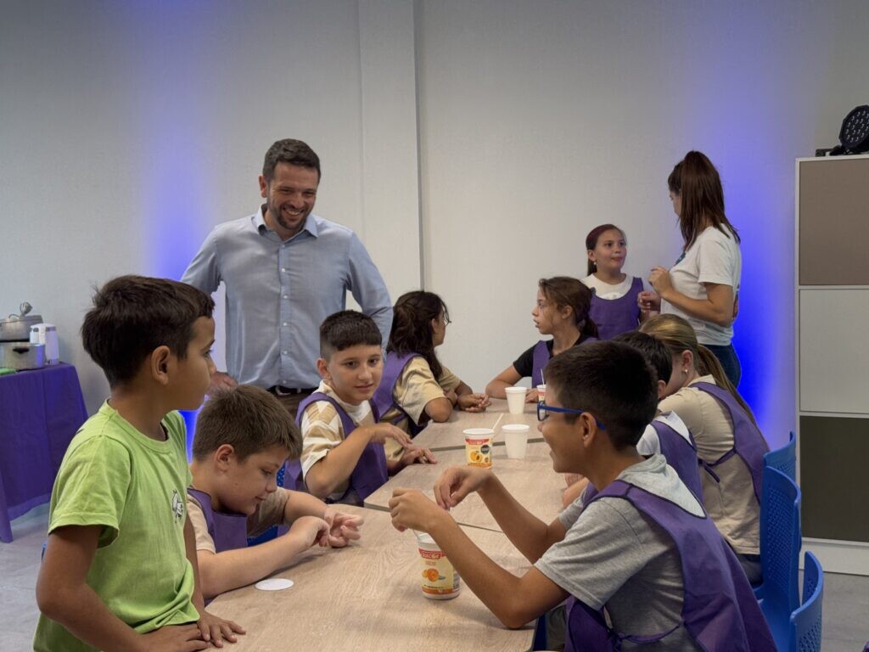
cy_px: 326
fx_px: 1205
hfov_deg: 39.7
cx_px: 434
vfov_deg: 30.3
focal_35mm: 48
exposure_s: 1/50
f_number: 1.78
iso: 64
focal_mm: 6.76
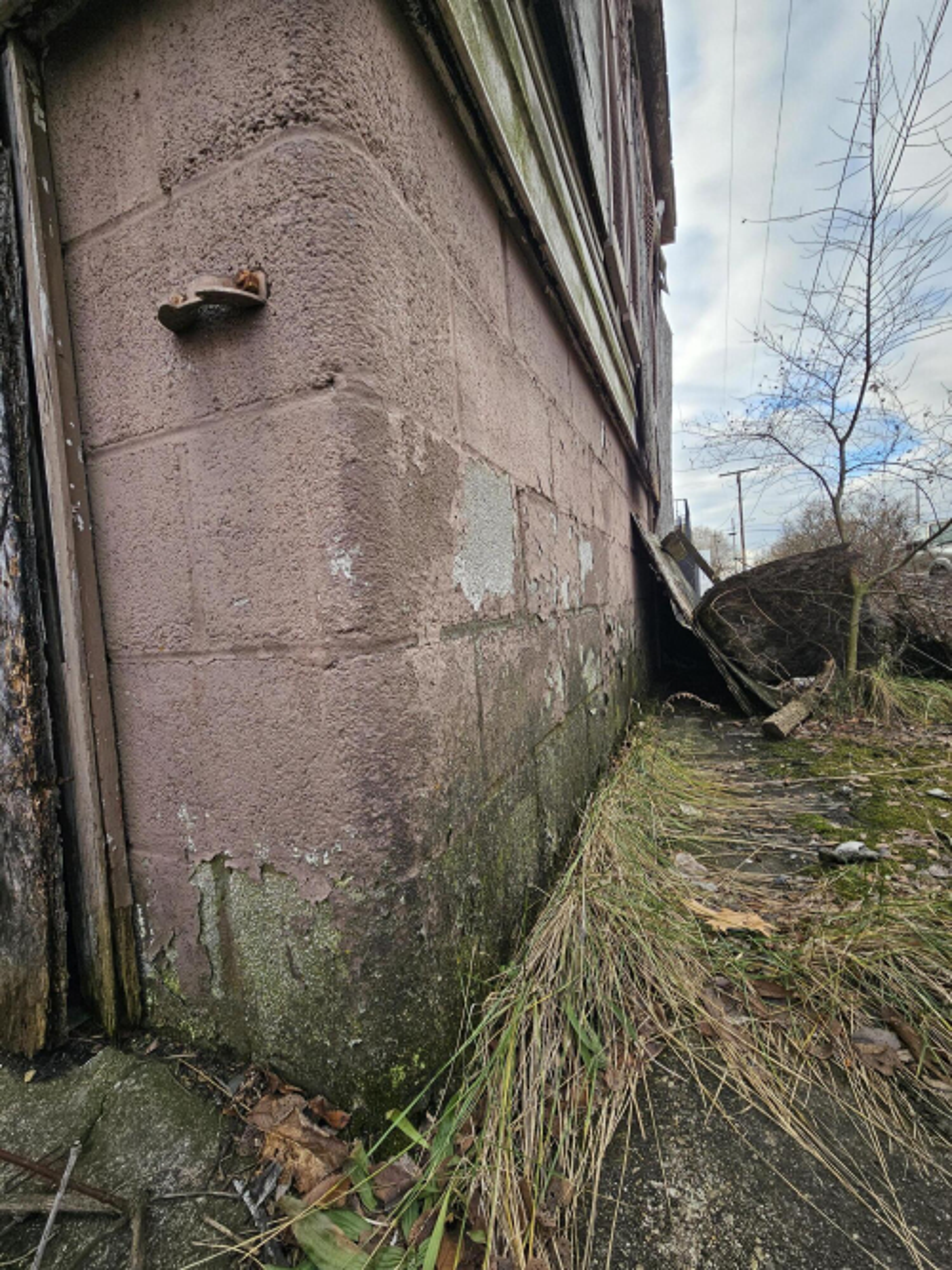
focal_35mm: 13
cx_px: 476
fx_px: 477
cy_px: 635
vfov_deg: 106.2
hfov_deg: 89.9
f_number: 2.2
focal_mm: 2.2
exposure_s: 1/471
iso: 50
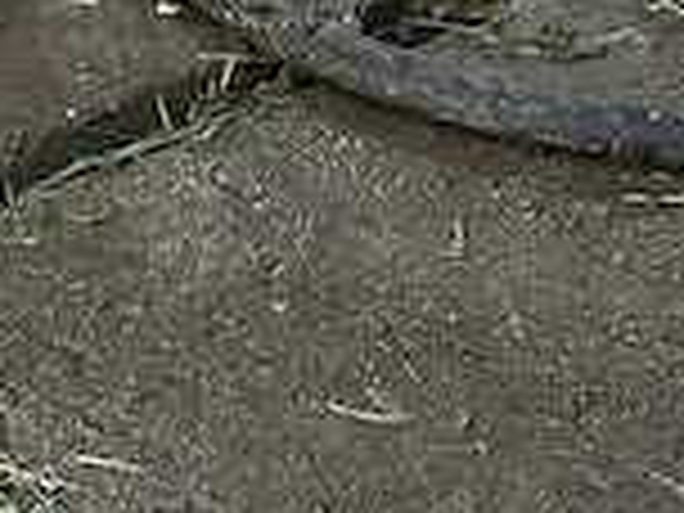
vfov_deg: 8.9
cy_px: -450
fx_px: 3122
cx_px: 230
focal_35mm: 158
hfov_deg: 12.5
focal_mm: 6.76
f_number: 1.78
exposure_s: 1/341
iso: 80
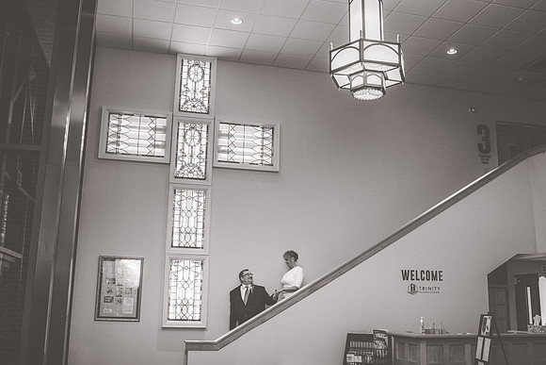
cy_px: 182
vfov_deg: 37.1
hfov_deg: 53.4
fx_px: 543
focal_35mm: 36
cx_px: 273
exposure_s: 1/200
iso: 1000
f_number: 4
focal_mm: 35
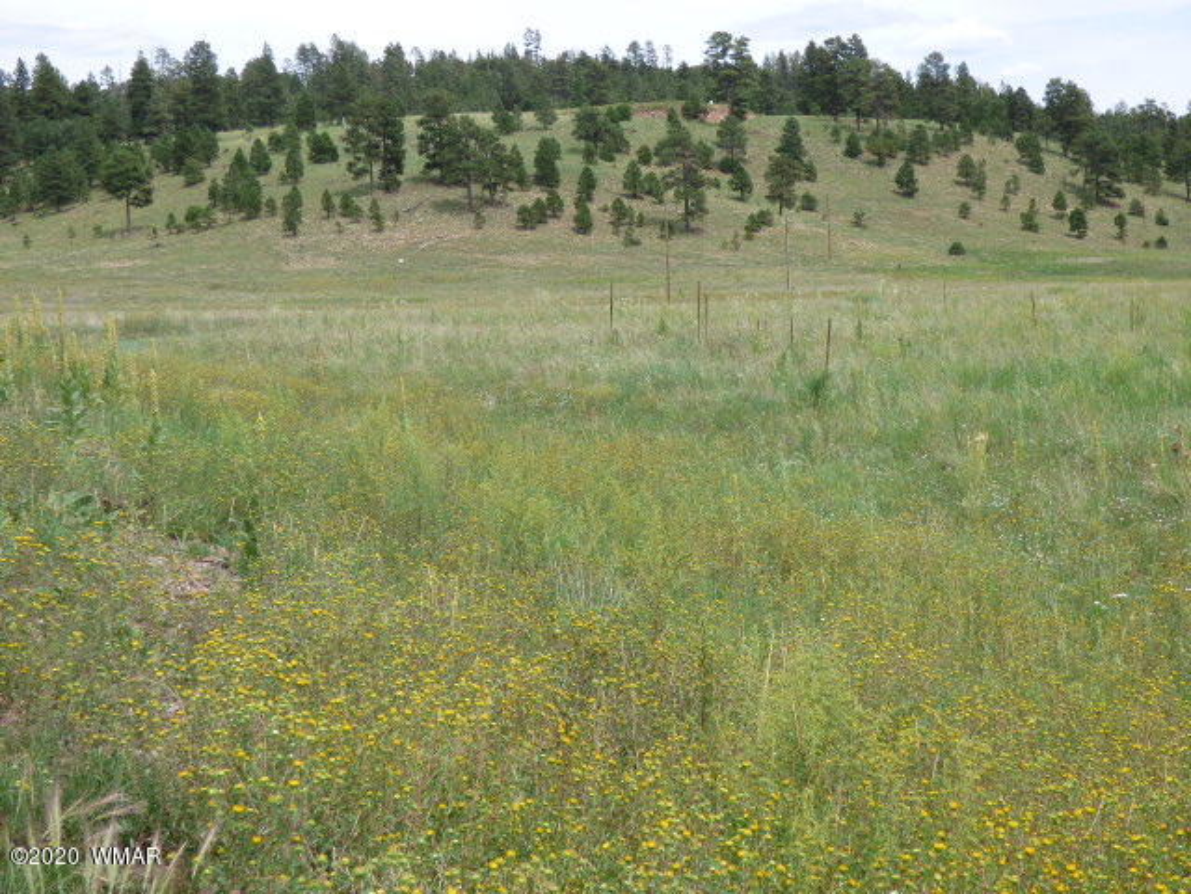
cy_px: 447
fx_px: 2512
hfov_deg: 26.7
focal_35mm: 73
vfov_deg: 20.2
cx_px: 596
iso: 100
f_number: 4.3
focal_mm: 12.29
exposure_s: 1/400
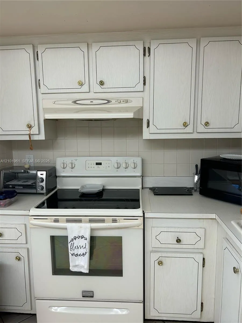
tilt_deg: -7.7
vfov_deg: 67.3
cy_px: 162
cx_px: 121
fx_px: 242
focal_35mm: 26
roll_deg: +1.2
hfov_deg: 53.1
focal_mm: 5.7
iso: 50
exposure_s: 1/120
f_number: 1.5
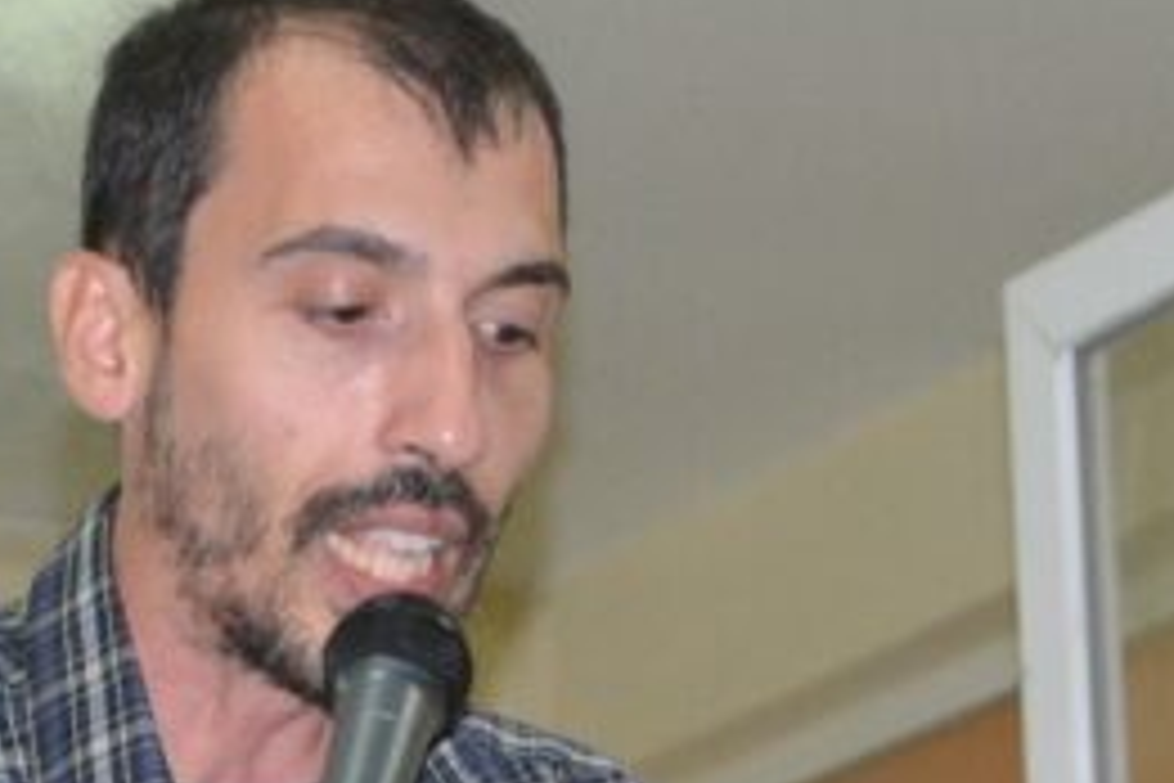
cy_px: 803
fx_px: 8706
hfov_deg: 7.7
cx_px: 643
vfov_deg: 5.1
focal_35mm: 267
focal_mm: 58
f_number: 5
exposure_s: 1/60
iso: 3200
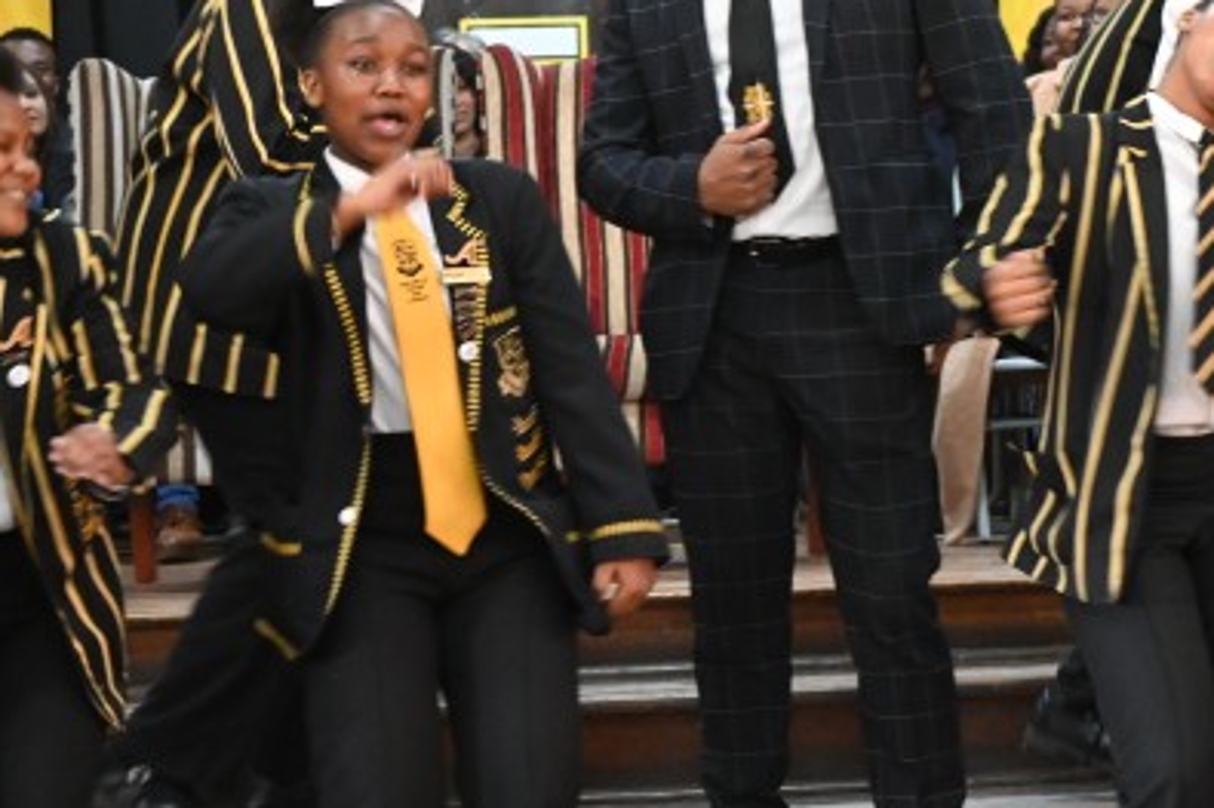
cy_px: 215
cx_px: 1003
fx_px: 4517
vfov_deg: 10.2
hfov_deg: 15.2
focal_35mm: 134
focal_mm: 50
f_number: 4.5
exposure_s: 1/60
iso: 4000
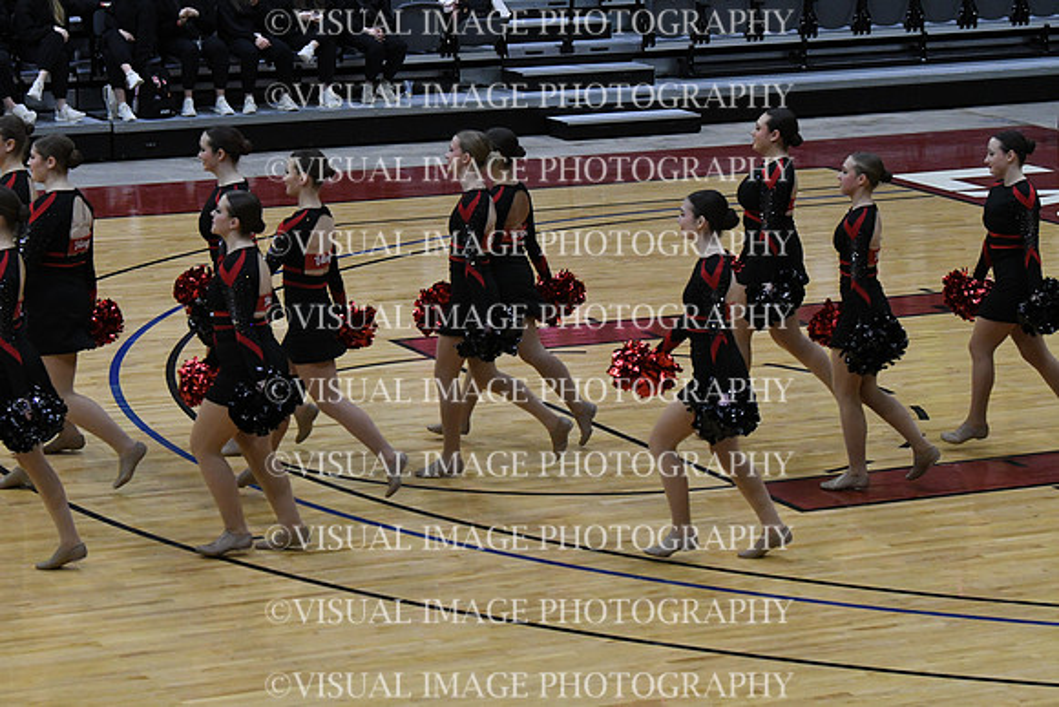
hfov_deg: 16.1
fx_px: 3737
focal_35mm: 127
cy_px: 354
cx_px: 530
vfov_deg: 10.8
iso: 4000
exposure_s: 1/500
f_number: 4
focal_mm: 85
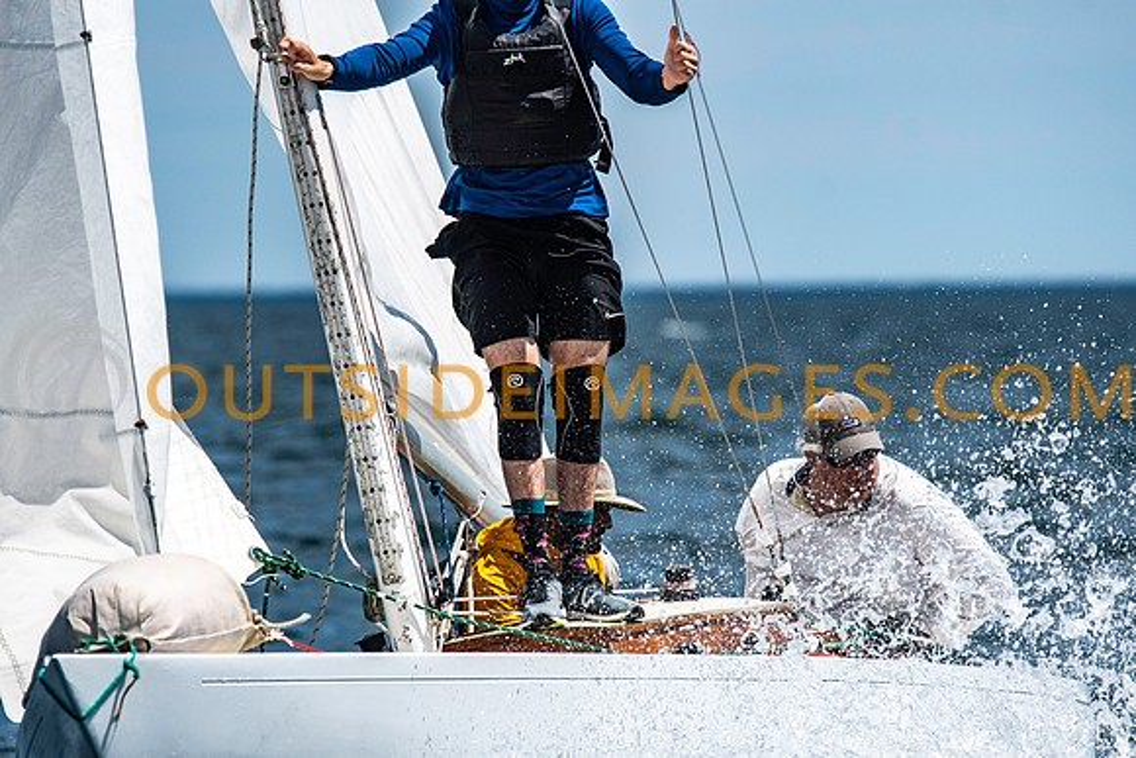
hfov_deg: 4.6
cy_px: 379
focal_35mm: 450
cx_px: 568
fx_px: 14203
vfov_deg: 3.1
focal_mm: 300
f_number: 5.6
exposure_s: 1/4000
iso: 320
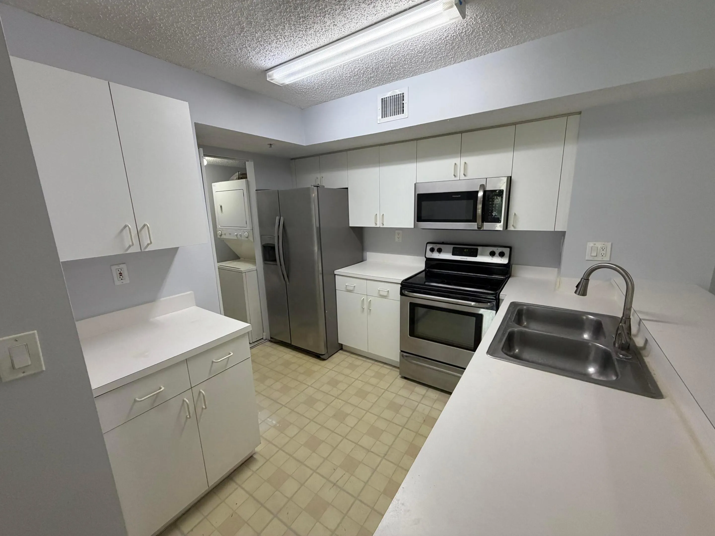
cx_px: 358
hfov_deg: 102.1
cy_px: 268
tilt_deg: -12.1
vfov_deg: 85.7
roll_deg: +1.5
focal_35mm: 14
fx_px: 289
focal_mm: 2.22
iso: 200
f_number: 2.2
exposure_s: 1/120
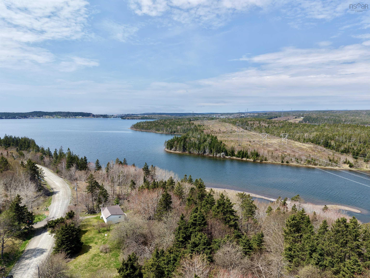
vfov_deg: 58.9
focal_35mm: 23
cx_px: 185
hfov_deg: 73.9
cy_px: 139
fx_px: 246
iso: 230
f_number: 1.8
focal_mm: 8.67
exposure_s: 1/6400
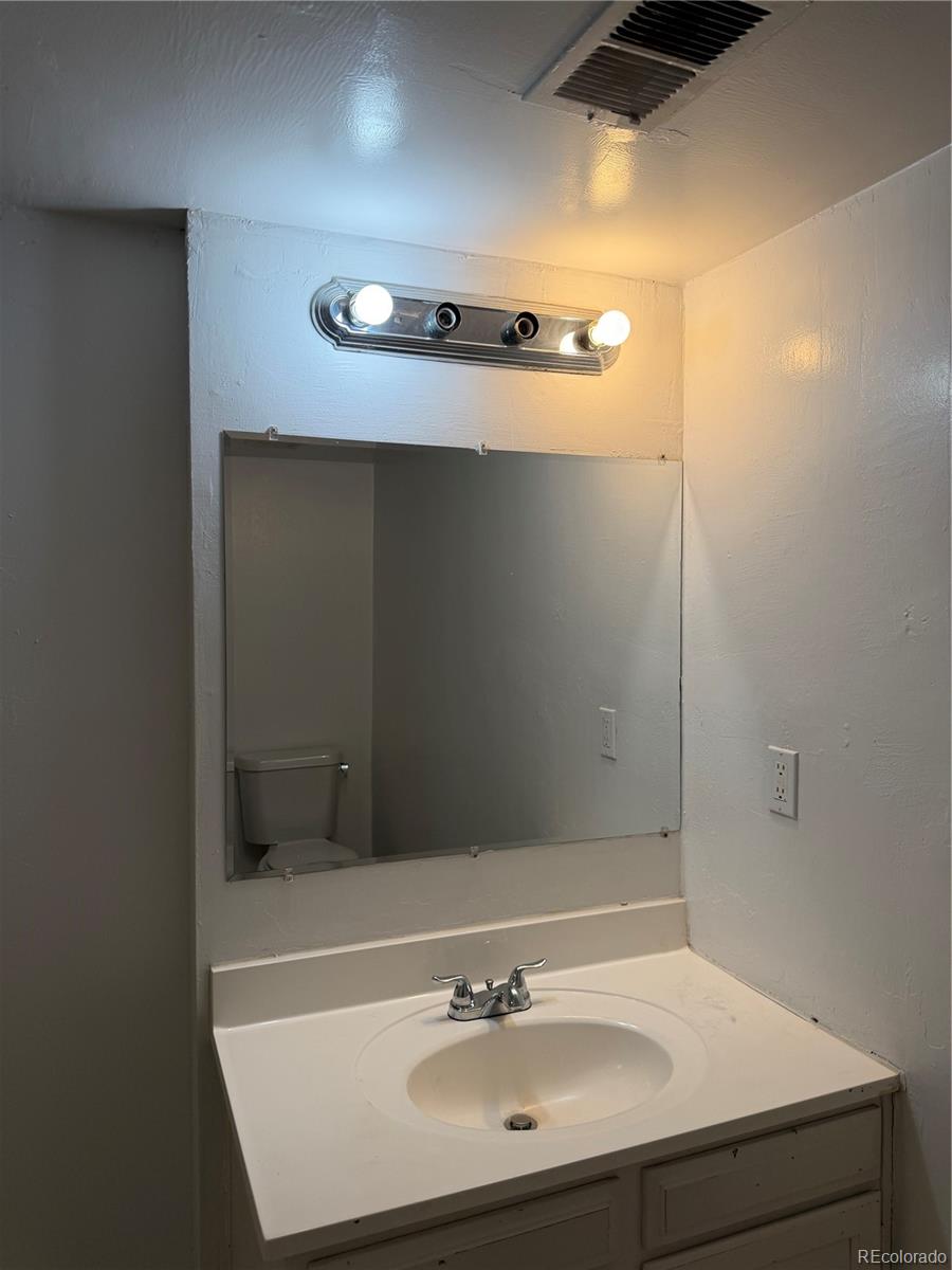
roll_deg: -0.5
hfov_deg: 56.8
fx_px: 880
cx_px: 476
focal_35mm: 24
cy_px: 635
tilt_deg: -0.6
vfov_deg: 71.6
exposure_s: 1/174
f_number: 1.78
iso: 80
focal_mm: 6.76
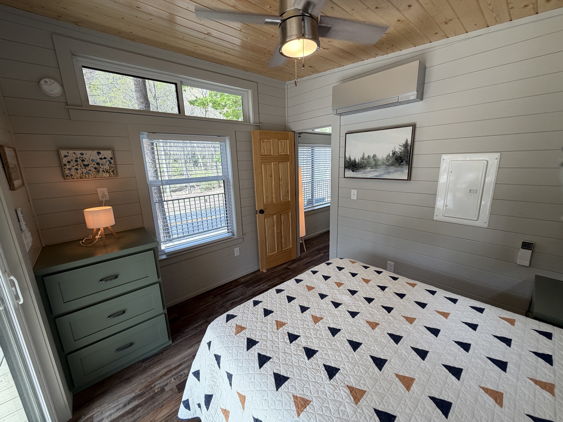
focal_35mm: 14
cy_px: 211
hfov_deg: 102.1
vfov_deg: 85.7
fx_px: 228
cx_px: 282
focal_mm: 2.22
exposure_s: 1/120
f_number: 2.2
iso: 100
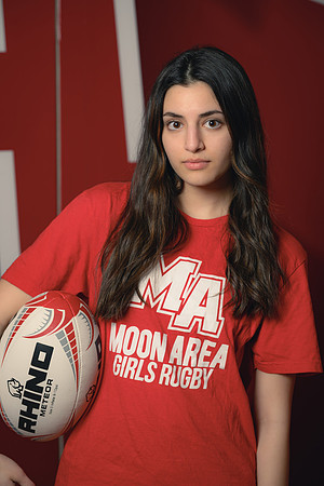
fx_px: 1417
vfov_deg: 19.5
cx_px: 162
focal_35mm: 105
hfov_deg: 13.0
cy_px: 243
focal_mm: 105
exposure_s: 1/125
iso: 100
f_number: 4.5
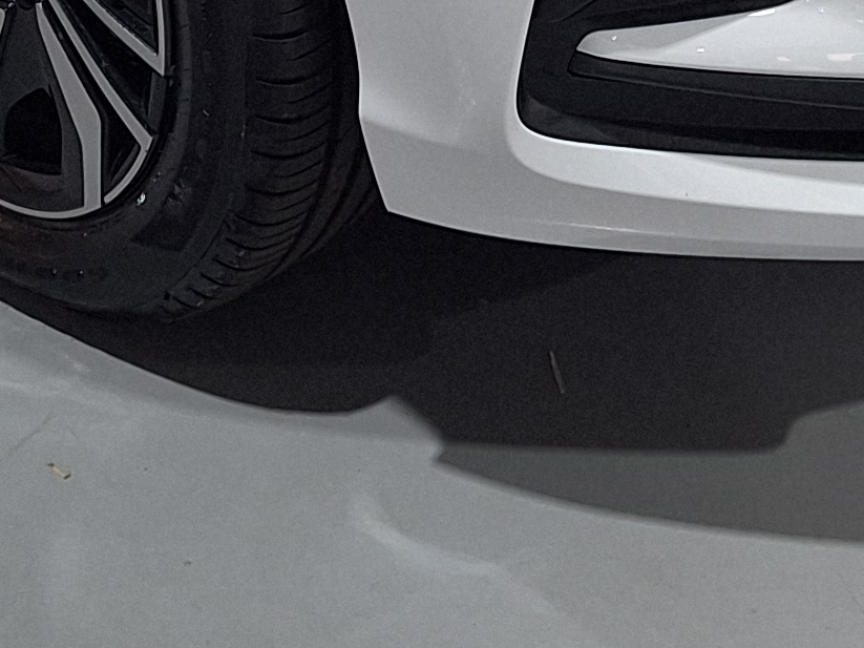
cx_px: 215
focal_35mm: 114
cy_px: -675
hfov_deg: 17.2
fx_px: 2845
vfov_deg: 11.6
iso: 100
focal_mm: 5.54
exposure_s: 1/40
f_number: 1.8
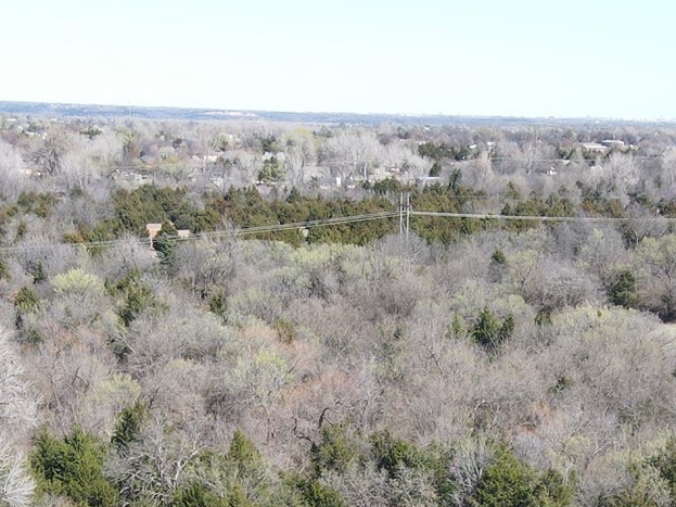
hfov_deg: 26.3
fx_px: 1445
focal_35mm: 74
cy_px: 734
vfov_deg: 18.0
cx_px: 395
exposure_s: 1/320
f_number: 2.8
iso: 100
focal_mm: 4.5
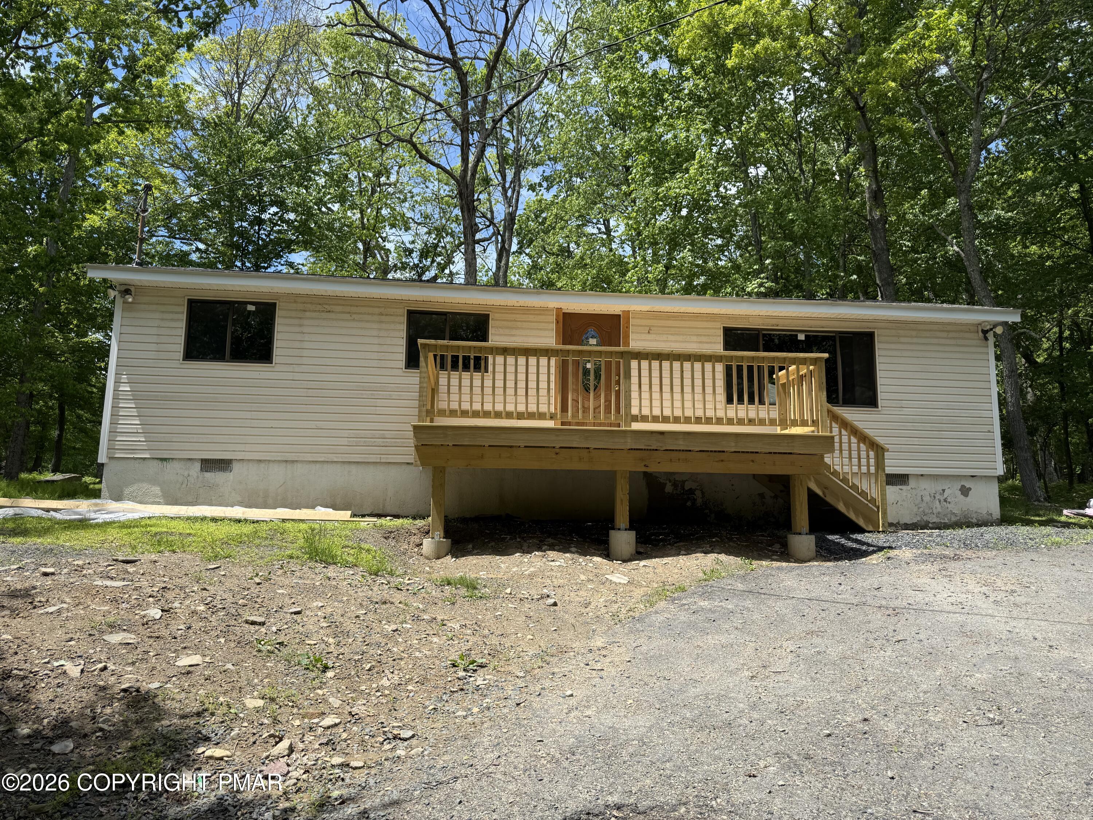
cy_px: 410
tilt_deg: +9.1
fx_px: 758
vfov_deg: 56.8
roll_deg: -0.9
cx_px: 546
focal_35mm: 24
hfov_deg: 71.6
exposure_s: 1/2611
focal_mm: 6.76
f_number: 1.78
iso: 80
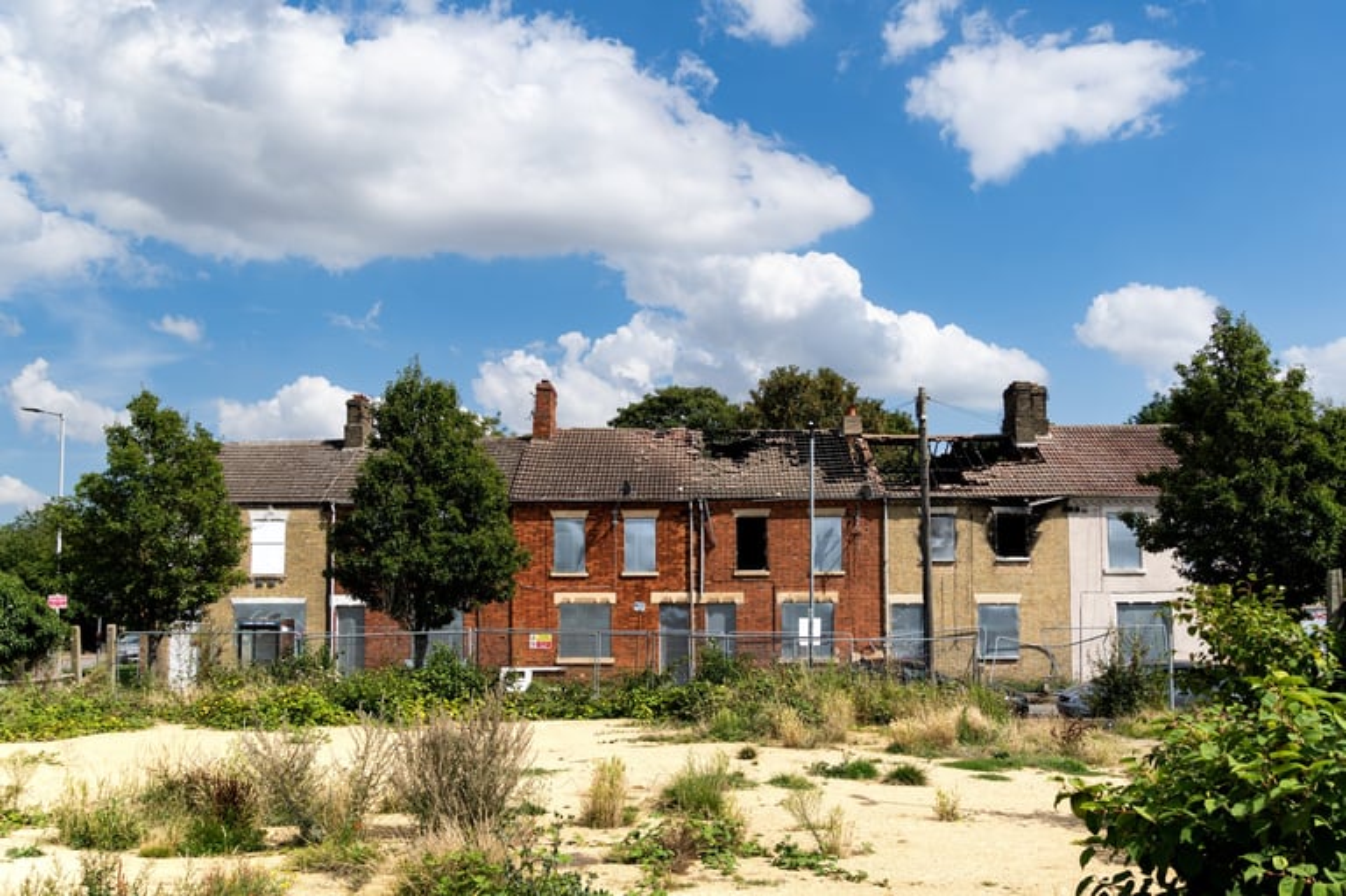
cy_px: 448
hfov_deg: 59.5
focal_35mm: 32
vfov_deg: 41.7
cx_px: 673
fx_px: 1177
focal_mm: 21
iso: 100
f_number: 5
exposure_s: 1/1000
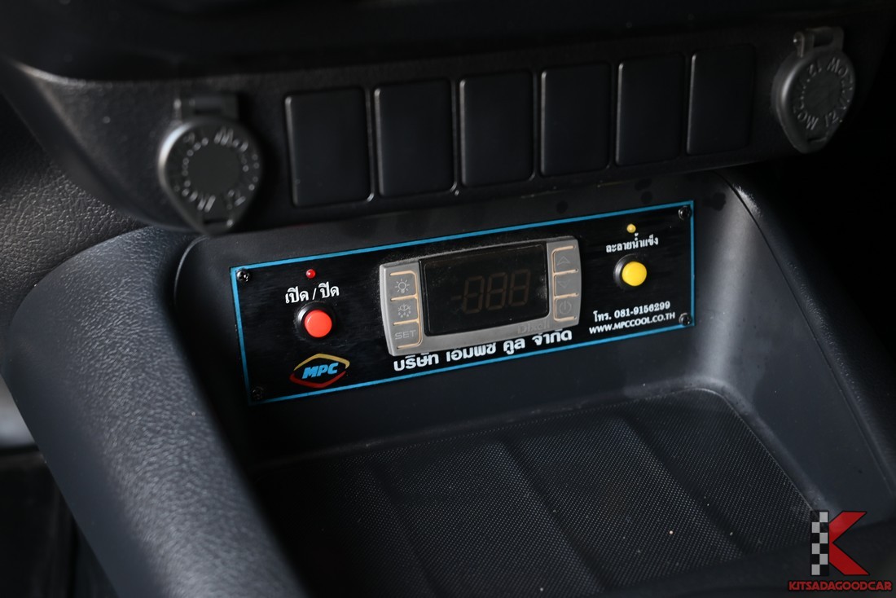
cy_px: 299
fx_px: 1120
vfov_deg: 29.9
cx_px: 448
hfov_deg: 43.6
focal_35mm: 45
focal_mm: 45
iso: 400
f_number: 6
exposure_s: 1/30
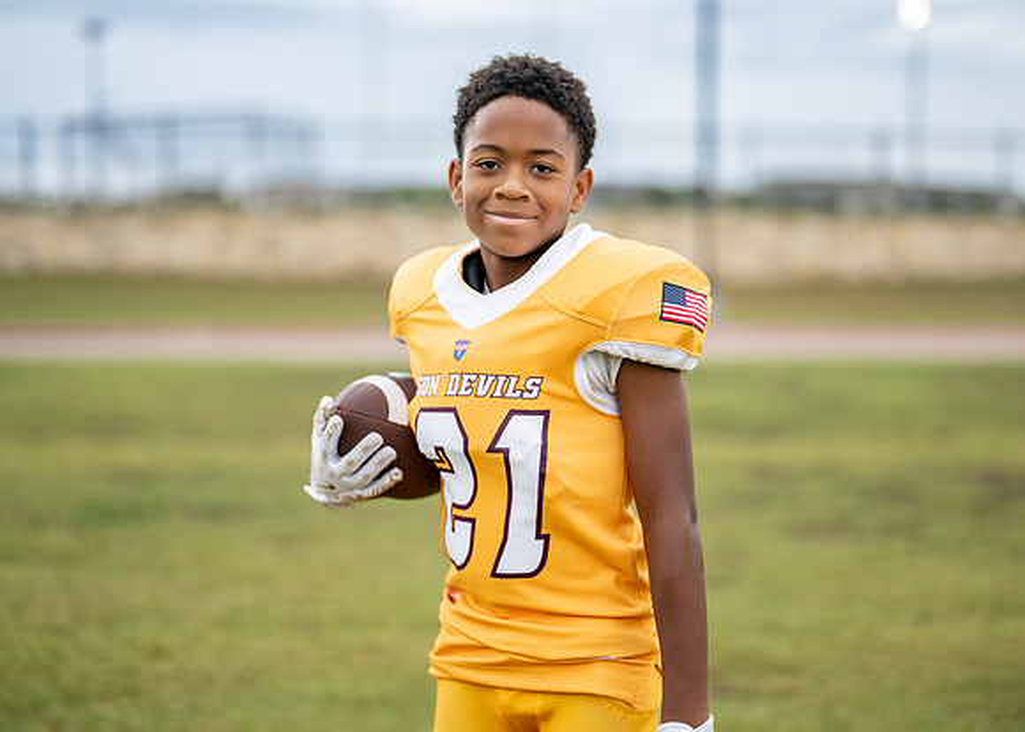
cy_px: 357
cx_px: 545
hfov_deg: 32.6
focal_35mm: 60
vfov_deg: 23.6
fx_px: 1749
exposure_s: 1/1250
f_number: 1.2
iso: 320
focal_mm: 50
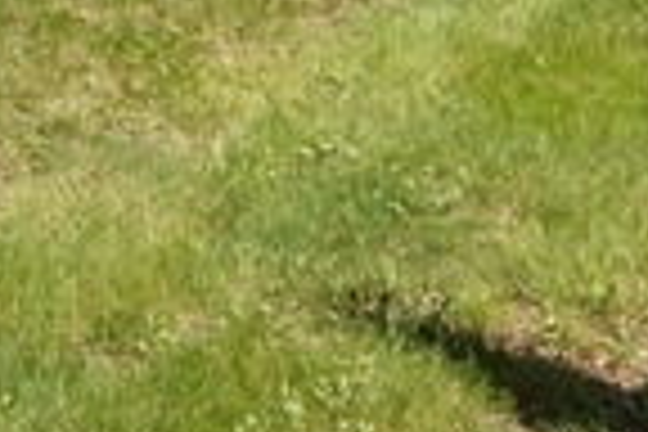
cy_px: -488
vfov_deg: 10.8
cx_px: -418
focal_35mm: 114
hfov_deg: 15.9
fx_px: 2052
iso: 320
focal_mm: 16
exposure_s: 1/125
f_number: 9
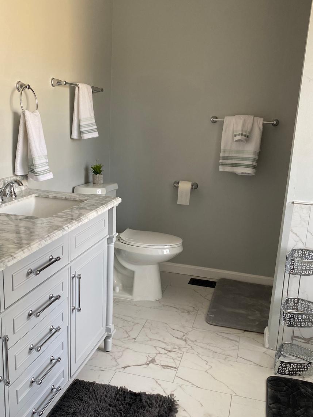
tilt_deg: -14.1
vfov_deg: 52.6
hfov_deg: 40.7
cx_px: 146
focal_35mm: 35
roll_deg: -2.5
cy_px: 227
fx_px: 422
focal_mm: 4.25
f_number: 1.8
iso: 125
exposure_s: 1/69
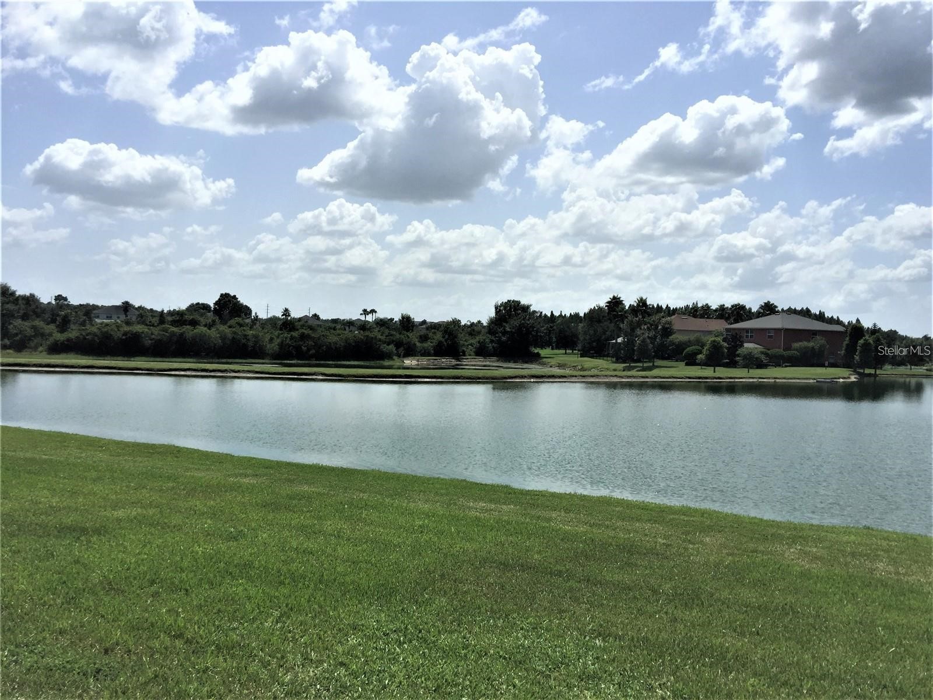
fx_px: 782
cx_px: 466
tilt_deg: -0.6
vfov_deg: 48.2
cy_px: 350
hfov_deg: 61.7
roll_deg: -4.4
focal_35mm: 29
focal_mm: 4.15
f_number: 2.2
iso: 32
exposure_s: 1/4405
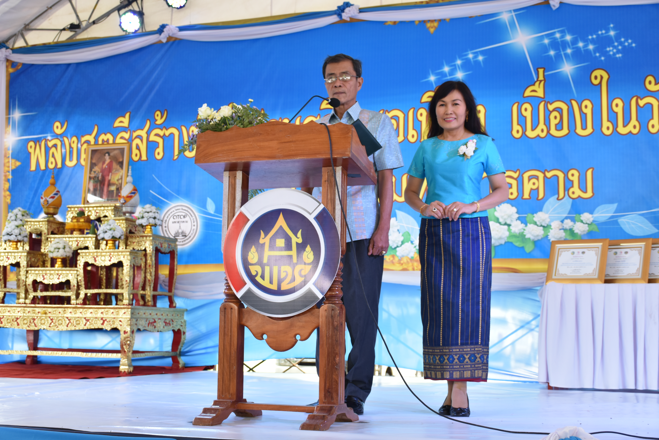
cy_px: 220
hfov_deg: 38.9
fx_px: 934
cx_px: 330
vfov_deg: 26.5
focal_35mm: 51
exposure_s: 1/125
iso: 400
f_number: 5.6
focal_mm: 34
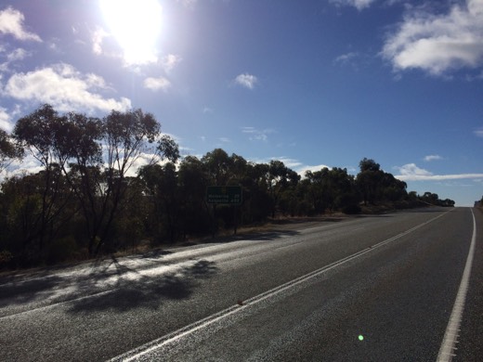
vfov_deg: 48.2
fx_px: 405
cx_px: 242
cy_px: 181
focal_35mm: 29
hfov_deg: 61.7
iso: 40
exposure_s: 1/8264
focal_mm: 4.15
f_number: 2.2
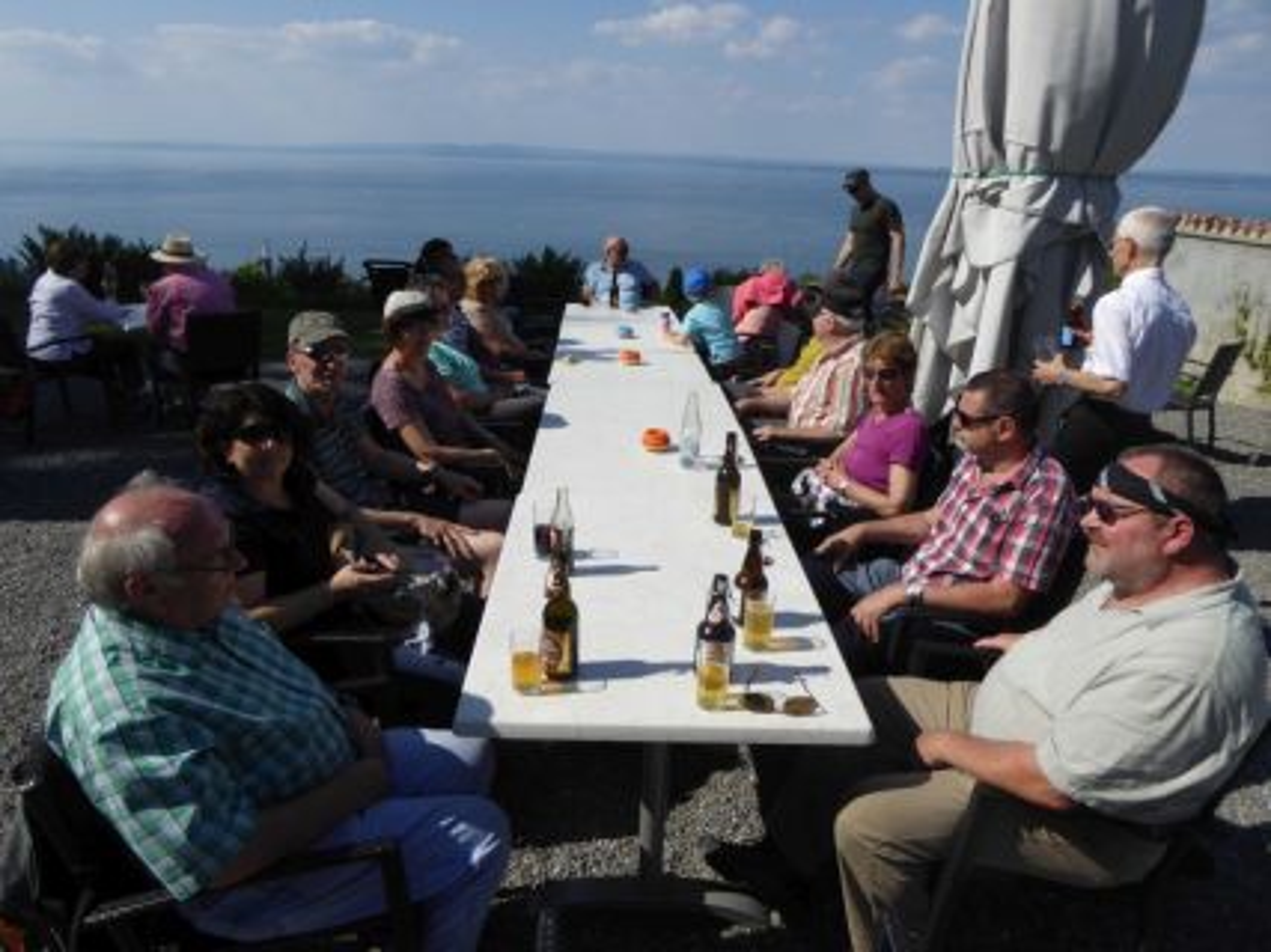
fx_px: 881
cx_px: 636
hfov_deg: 71.6
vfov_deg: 56.8
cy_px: 476
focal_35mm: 24
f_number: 3.3
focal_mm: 4.3
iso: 100
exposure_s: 1/1600
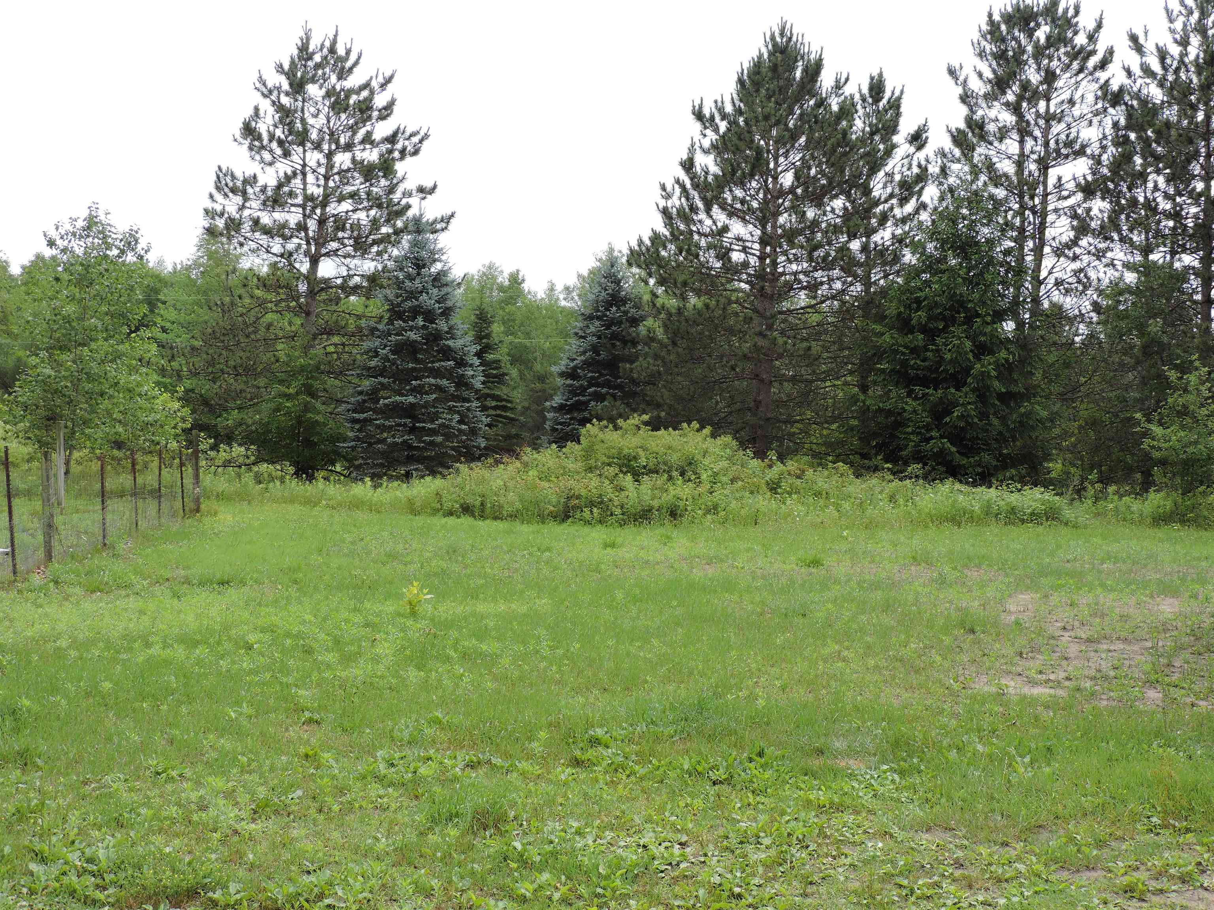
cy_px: 455
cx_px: 607
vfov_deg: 33.6
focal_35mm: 43
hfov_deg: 43.9
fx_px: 1508
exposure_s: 1/320
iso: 100
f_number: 3.4
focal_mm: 7.7
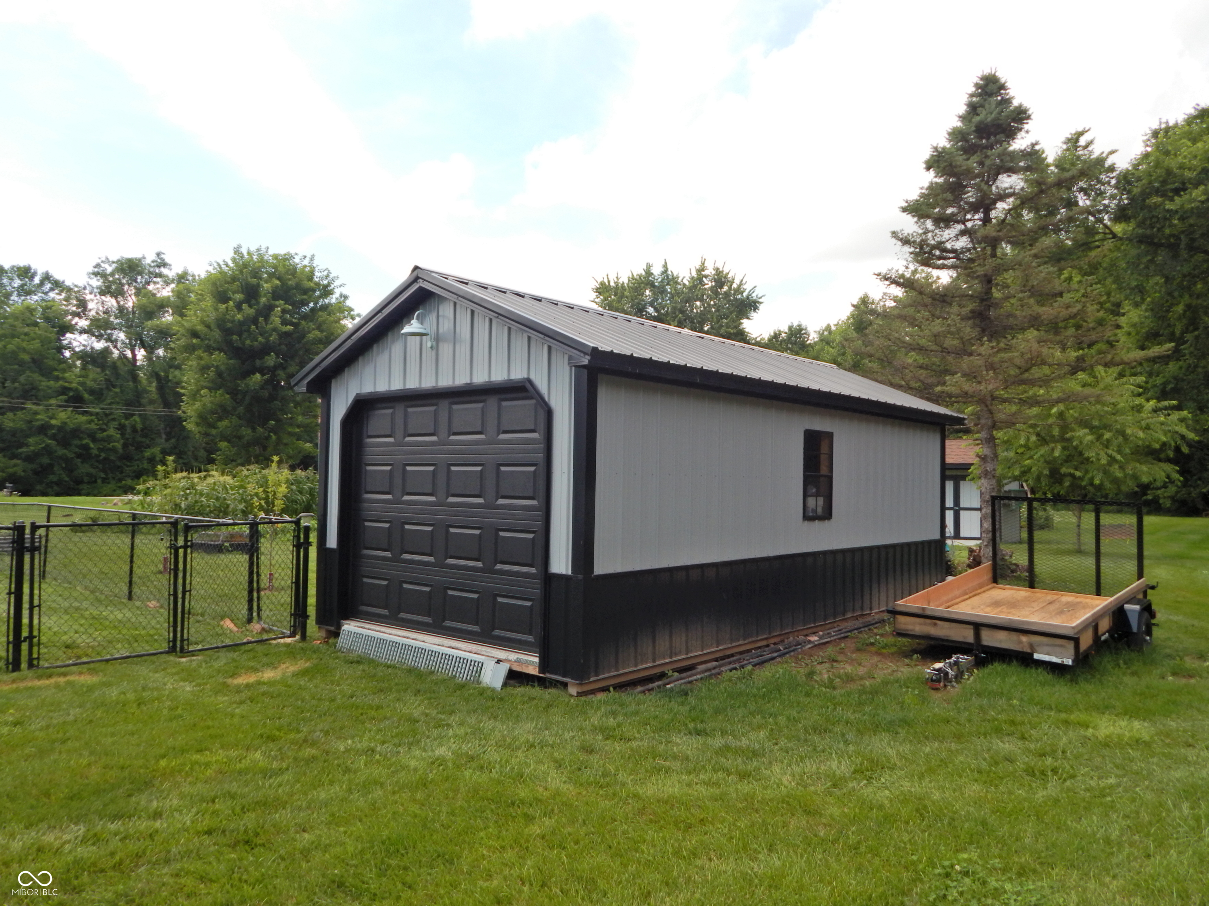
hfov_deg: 73.9
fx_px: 803
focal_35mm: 23
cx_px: 604
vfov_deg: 58.9
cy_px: 453
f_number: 3
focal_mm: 4.2
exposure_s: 1/800
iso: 125
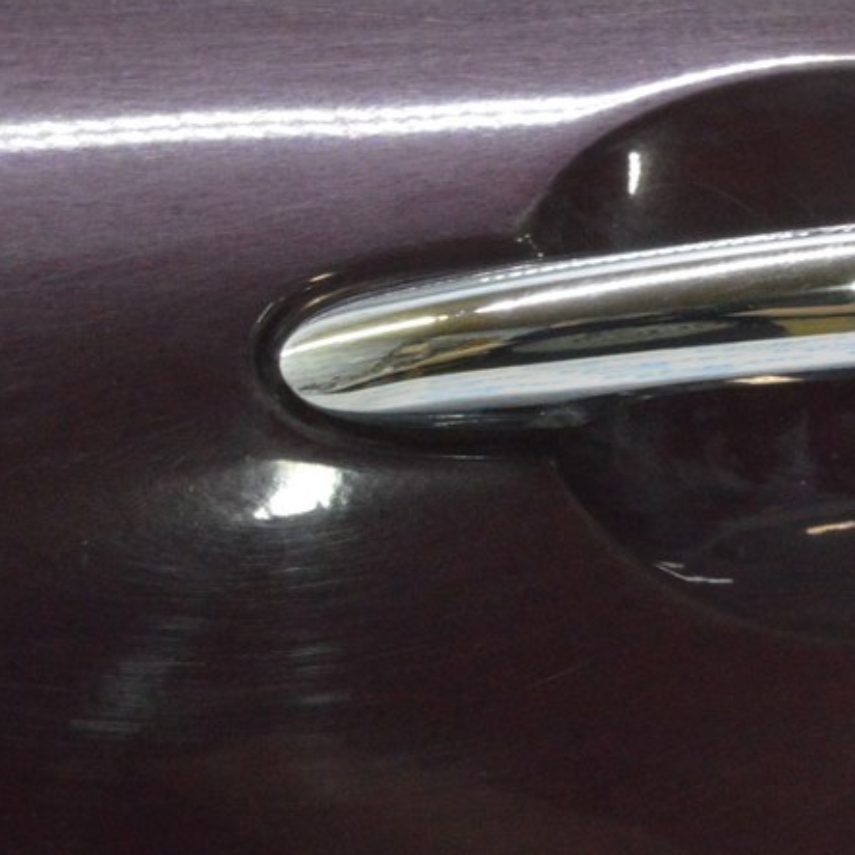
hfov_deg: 15.1
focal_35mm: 112
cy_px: 300
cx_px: 980
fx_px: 3130
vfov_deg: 15.5
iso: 6400
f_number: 20
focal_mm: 38
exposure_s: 1/20
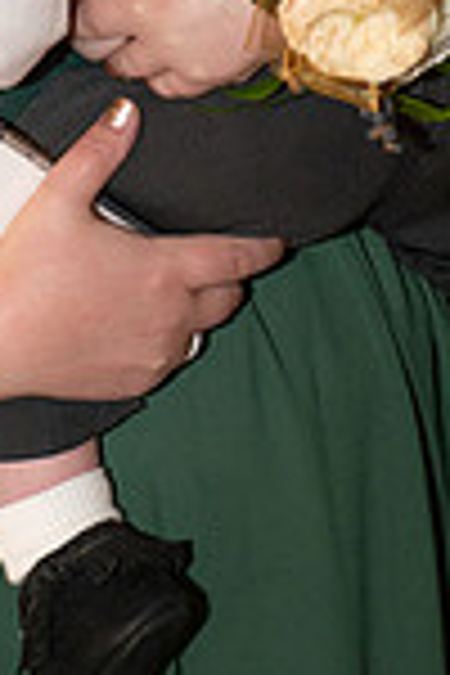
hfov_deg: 6.5
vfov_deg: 9.7
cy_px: -58
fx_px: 3937
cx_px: -7
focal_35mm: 210
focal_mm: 70
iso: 3200
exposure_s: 1/100
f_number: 3.5
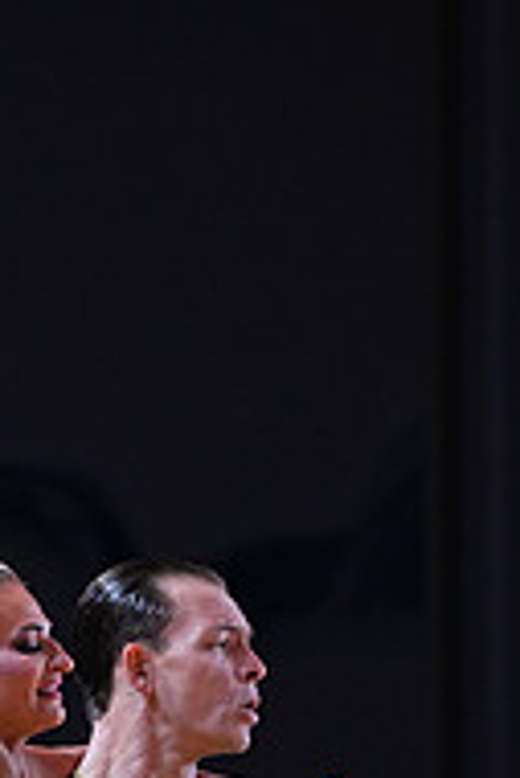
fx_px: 10121
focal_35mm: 468
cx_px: 59
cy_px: 1052
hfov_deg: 2.9
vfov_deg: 4.4
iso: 1250
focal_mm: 153
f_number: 4
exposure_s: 1/500
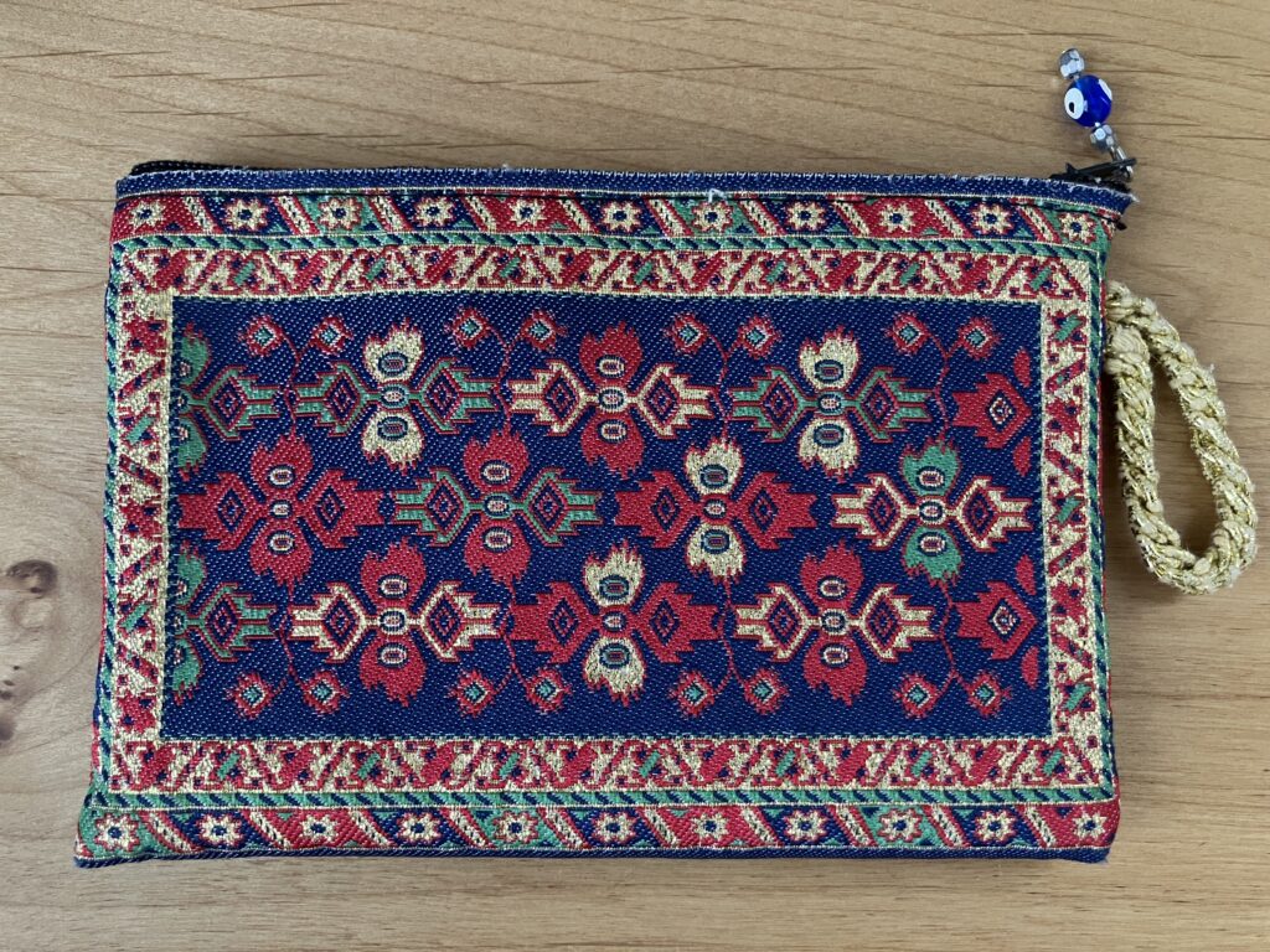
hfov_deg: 63.4
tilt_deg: -82.7
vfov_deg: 49.7
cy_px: 476
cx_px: 635
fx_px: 1027
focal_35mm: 28
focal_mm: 3.99
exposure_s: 1/60
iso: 200
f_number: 1.8
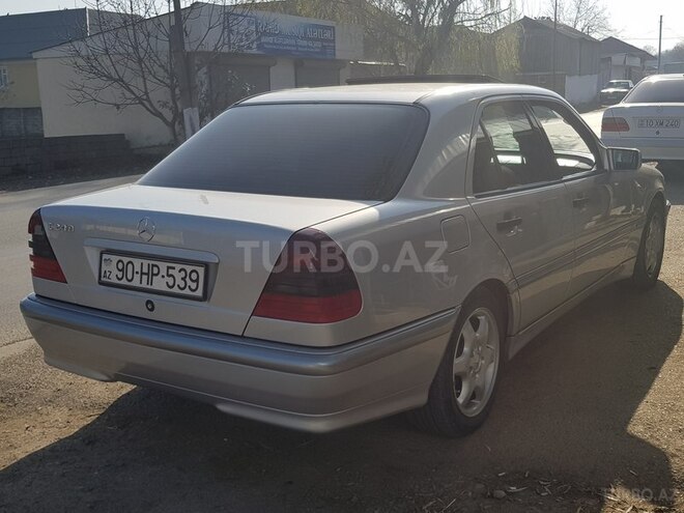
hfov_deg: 67.3
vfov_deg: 53.1
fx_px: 514
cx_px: 342
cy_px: 256
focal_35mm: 26
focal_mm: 4.2
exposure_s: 1/3896
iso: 40
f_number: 1.7
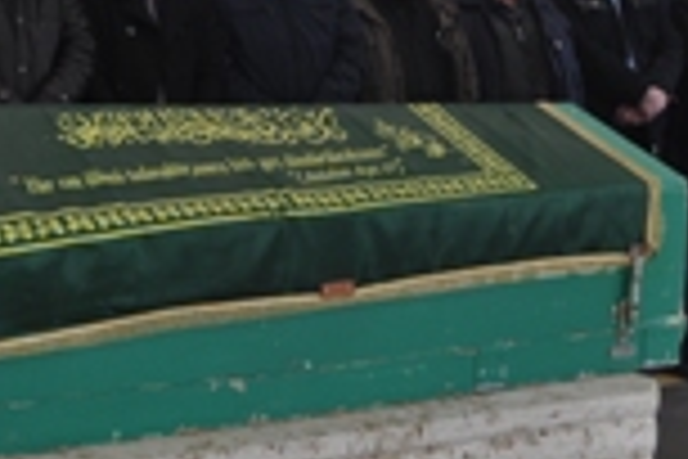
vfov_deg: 17.2
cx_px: -157
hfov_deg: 23.3
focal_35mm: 79
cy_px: 126
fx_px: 1510
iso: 200
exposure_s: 1/250
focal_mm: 18
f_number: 8
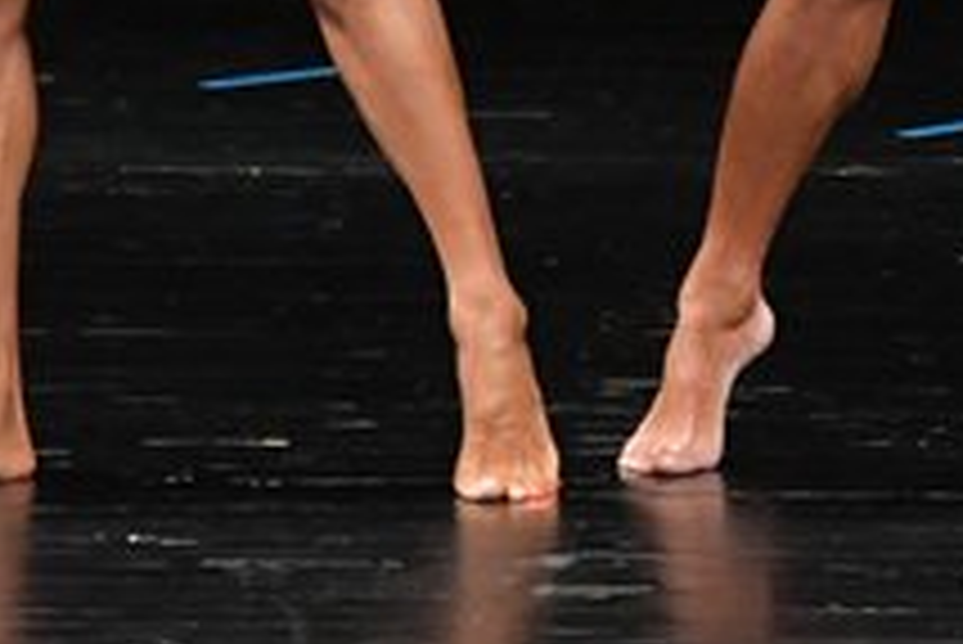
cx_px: 1186
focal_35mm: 923
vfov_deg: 1.5
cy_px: -405
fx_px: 24706
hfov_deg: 2.2
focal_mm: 170
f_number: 5.6
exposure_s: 1/400
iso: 3200
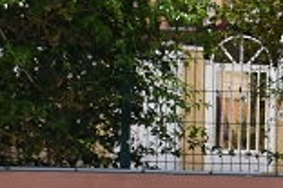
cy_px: 240
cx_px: 798
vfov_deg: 6.6
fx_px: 1635
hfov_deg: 8.5
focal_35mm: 208
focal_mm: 18
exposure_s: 1/500
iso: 160
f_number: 8
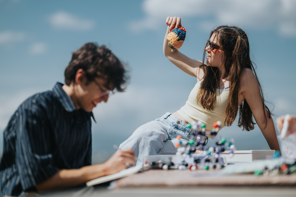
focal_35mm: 85
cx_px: 148
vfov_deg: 16.1
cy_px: 98
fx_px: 699
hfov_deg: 23.9
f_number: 1.2
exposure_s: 1/12800
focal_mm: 85
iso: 100
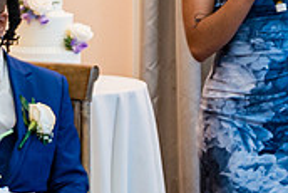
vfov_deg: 6.8
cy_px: 54
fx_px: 1625
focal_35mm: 203
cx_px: 50
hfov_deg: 10.1
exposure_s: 1/60
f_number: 4
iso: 3200
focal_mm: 59
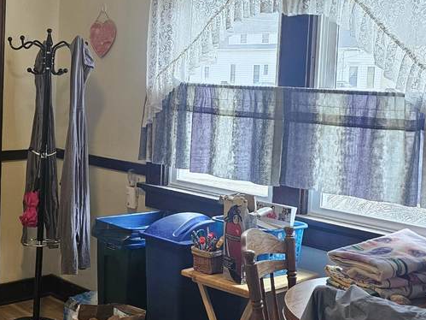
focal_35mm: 59
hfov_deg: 30.8
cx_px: 22
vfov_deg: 24.7
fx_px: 726
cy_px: 113
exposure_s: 1/120
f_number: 1.7
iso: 125
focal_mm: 6.3
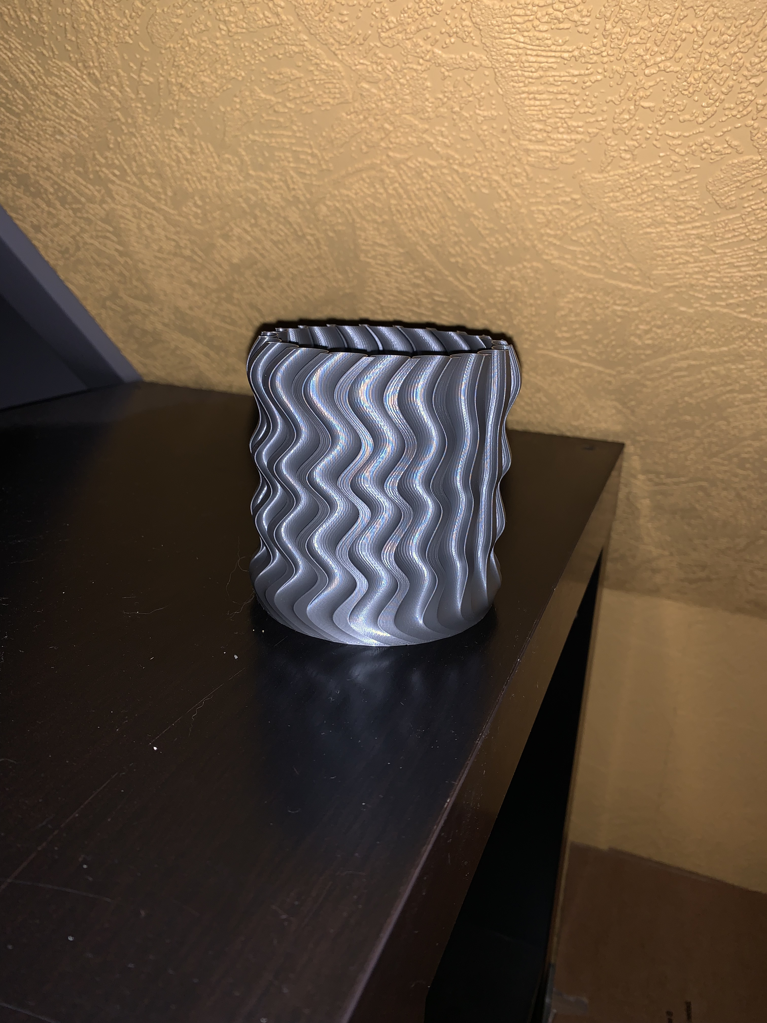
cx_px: 384
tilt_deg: -17.6
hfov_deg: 53.1
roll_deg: -2.0
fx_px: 768
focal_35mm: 26
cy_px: 512
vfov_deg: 67.3
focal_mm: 4.25
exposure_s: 1/30
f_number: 1.8
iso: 25
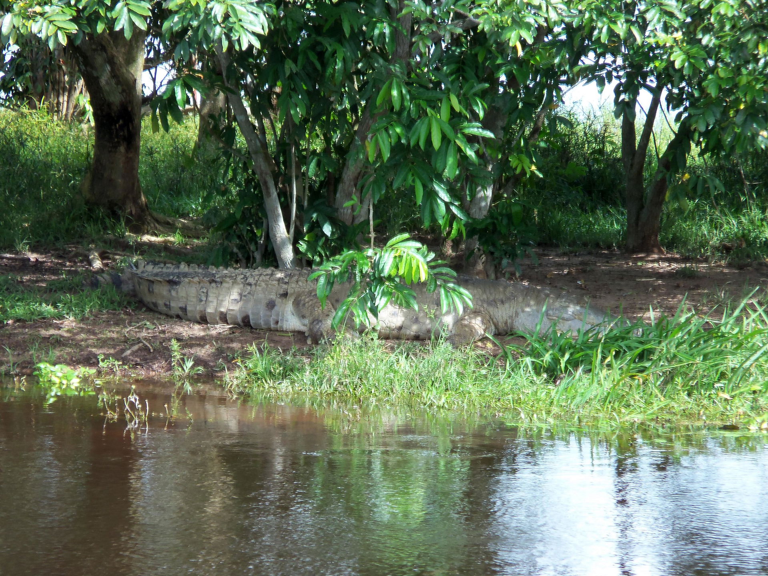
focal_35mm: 220
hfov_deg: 9.0
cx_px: 384
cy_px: 288
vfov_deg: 6.8
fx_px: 4882
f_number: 5.7
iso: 80
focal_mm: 39.4
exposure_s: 1/60
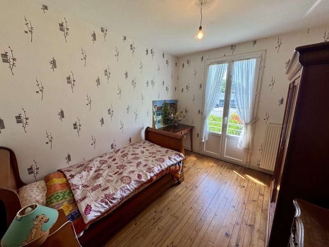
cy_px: 124
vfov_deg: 85.7
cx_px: 164
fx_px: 133
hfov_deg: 102.1
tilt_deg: -11.9
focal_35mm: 14
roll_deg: +0.4
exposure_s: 1/100
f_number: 2.2
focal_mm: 2.22
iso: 100
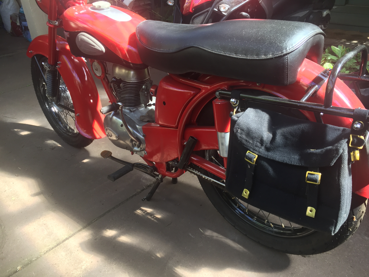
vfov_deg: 48.2
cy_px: 138
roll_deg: +0.6
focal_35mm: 29
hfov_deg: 61.7
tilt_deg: -30.8
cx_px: 184
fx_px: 309
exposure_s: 1/100
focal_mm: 4.15
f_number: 2.2
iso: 50
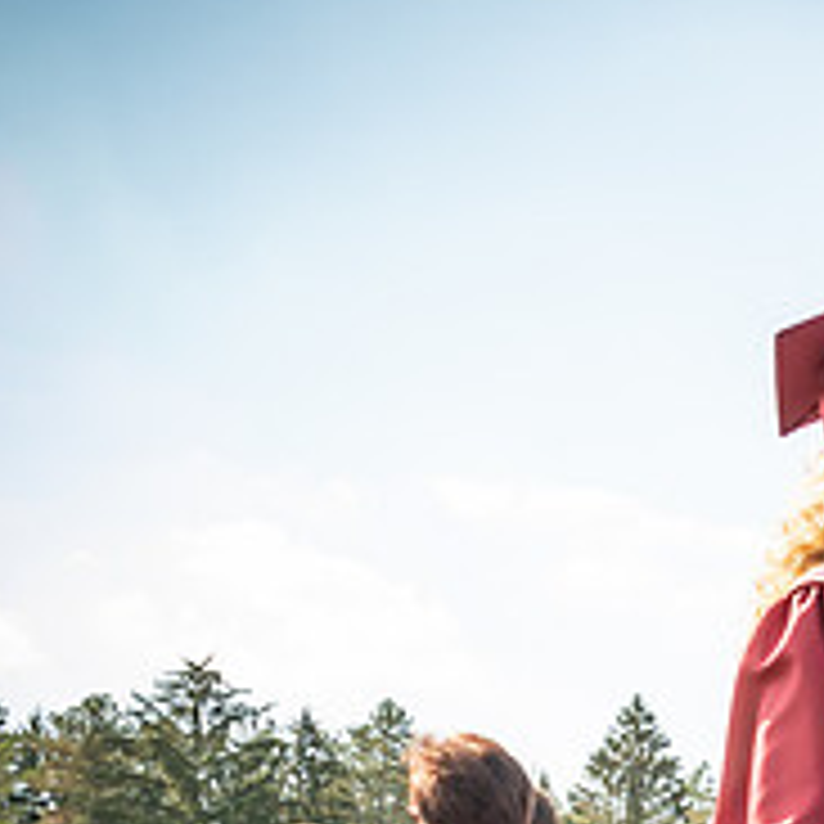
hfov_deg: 20.2
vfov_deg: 20.5
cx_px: 1001
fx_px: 2154
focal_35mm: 80
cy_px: 946
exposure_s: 1/400
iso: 200
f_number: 7.1
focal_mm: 17
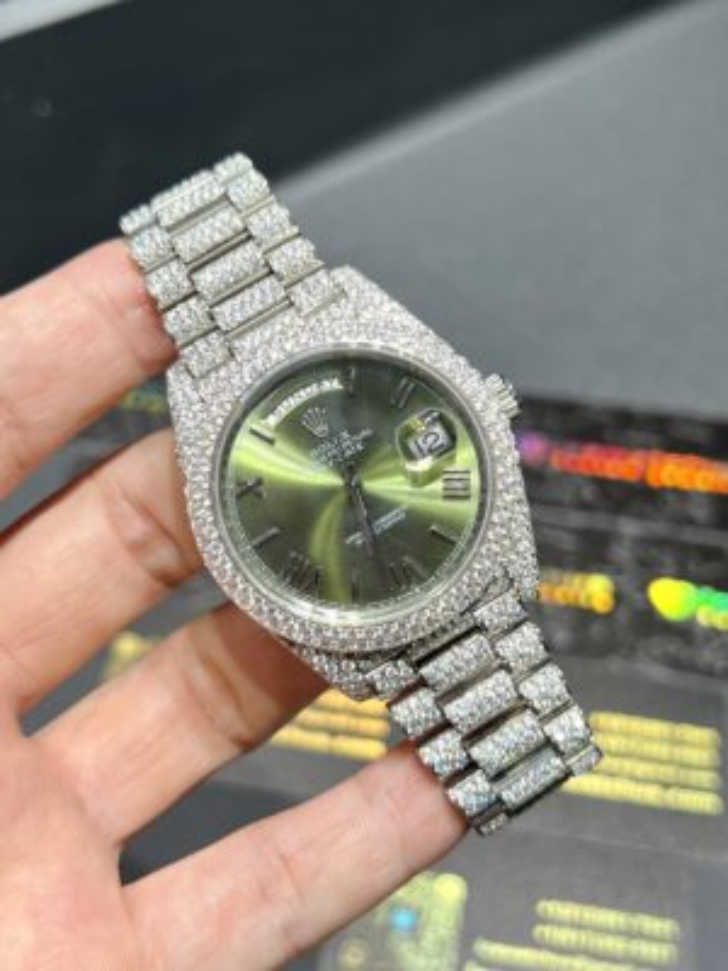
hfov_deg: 53.1
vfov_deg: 67.3
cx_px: 364
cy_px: 486
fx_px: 729
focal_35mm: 26
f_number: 1.5
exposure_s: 1/100
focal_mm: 5.7
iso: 40
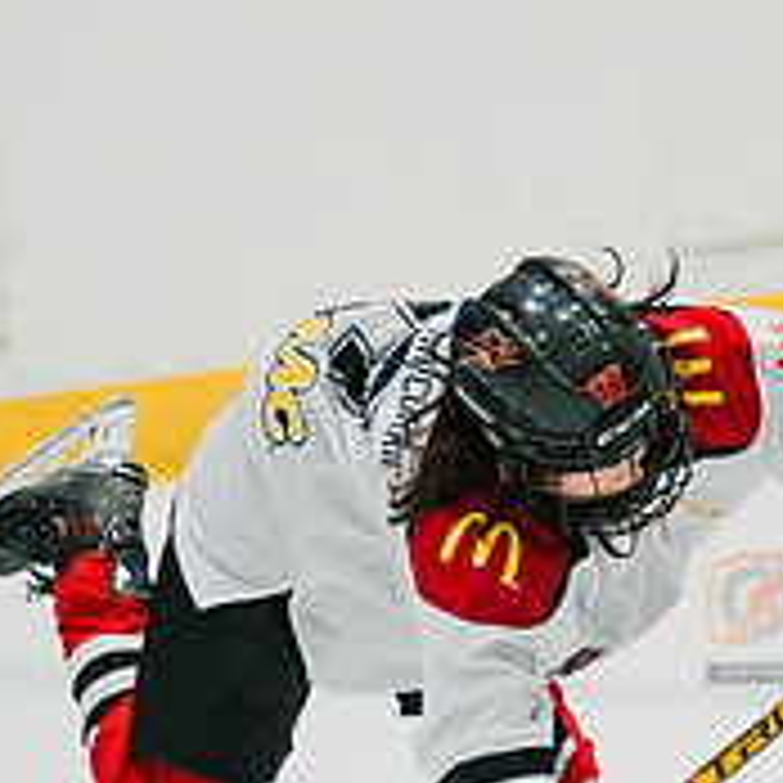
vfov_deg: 2.3
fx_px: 19910
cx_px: 757
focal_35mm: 778
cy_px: 728
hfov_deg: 2.3
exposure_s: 1/2000
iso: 3200
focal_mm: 209
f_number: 3.2
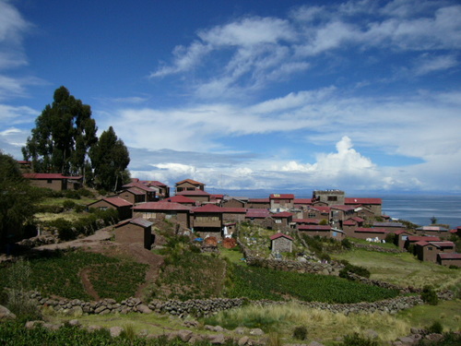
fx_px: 466
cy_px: 173
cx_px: 230
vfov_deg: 40.7
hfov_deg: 52.6
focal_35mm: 35
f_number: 8
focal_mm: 5.8
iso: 100
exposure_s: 1/640
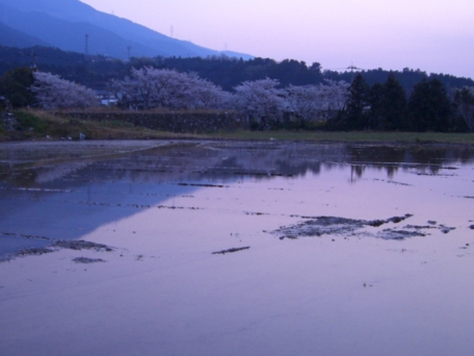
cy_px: 176
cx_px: 209
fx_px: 685
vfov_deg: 29.1
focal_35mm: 50
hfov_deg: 38.1
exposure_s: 1/13
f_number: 2.7
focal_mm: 6.2
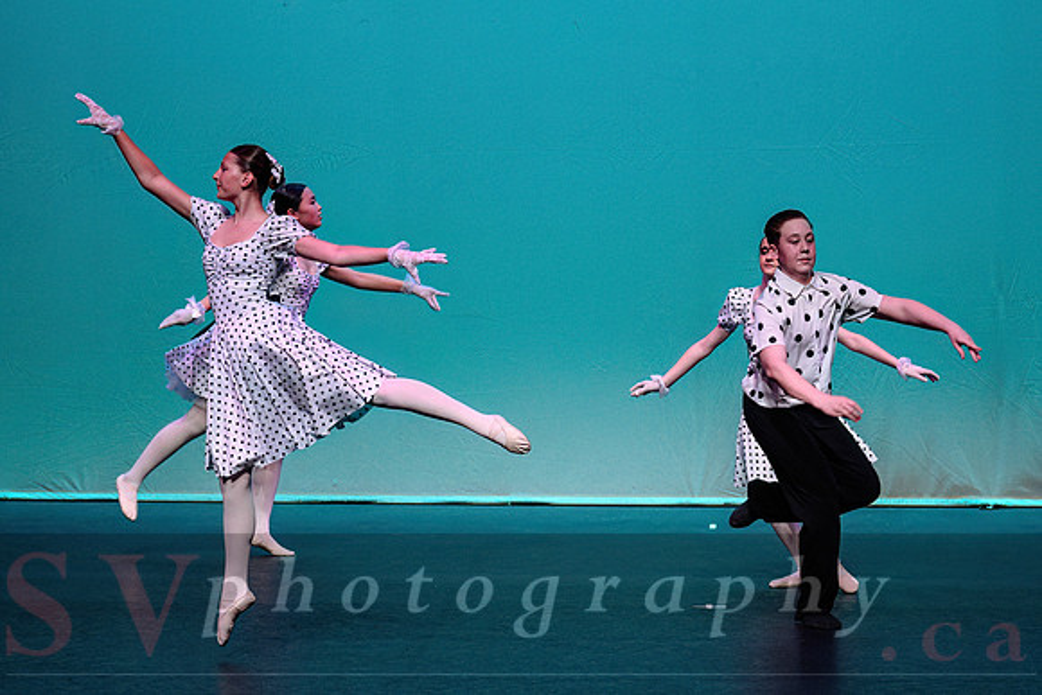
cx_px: 561
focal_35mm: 160
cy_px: 417
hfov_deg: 12.8
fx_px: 4643
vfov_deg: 8.6
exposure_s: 1/800
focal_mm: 82
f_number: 2.8
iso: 1600
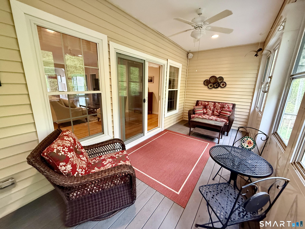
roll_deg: -1.5
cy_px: 114
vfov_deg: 85.7
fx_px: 123
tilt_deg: -12.5
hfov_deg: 102.1
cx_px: 152
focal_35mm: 14
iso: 640
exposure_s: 1/60
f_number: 2.2
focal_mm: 2.22
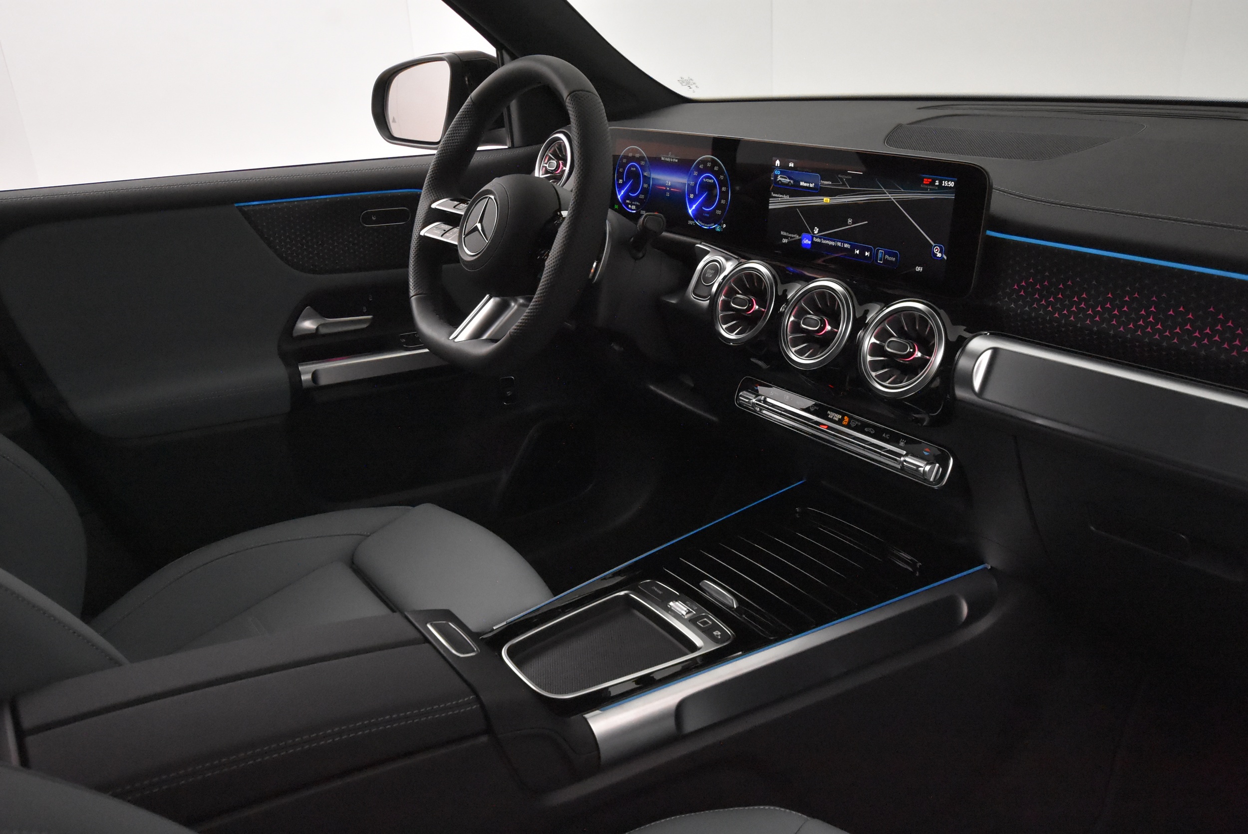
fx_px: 1041
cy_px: 417
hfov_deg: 61.9
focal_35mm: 30
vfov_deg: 43.7
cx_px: 624
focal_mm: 20
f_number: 5.6
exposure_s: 1/60
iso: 6400
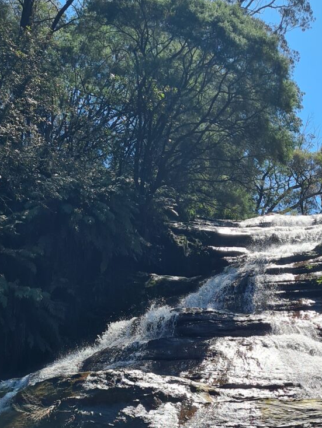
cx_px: 237
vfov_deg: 27.1
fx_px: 843
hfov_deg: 21.5
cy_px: 420
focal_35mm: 68
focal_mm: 5.4
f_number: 1.8
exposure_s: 1/2160
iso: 50
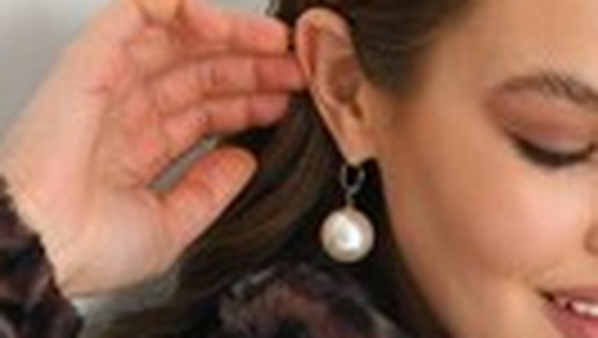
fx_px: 3713
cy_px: 829
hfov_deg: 9.2
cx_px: 522
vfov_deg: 5.0
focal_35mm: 234
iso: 160
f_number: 5.6
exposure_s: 1/125
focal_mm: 55
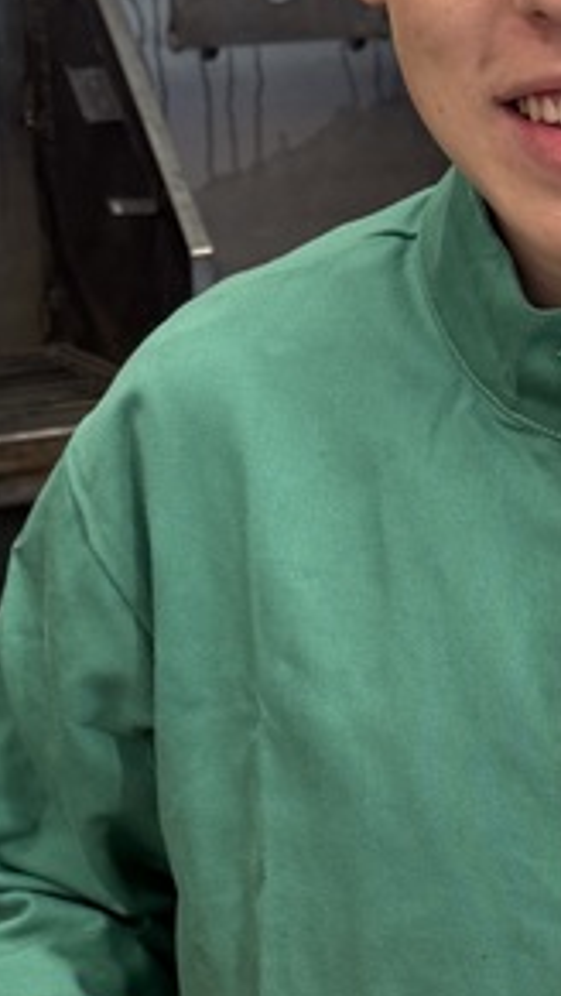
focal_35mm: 92
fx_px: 2429
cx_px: 410
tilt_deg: -19.6
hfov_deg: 13.1
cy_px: 797
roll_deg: +0.2
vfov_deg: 22.8
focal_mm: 6.76
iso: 100
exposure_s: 1/60
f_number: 1.78
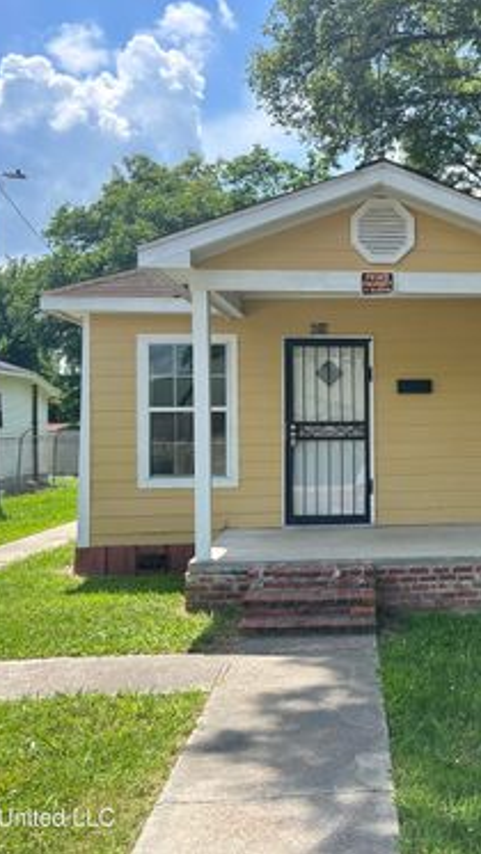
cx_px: 433
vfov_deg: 52.8
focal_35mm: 38
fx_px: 861
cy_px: 427
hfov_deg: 29.9
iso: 50
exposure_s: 1/1808
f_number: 1.5
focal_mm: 5.7
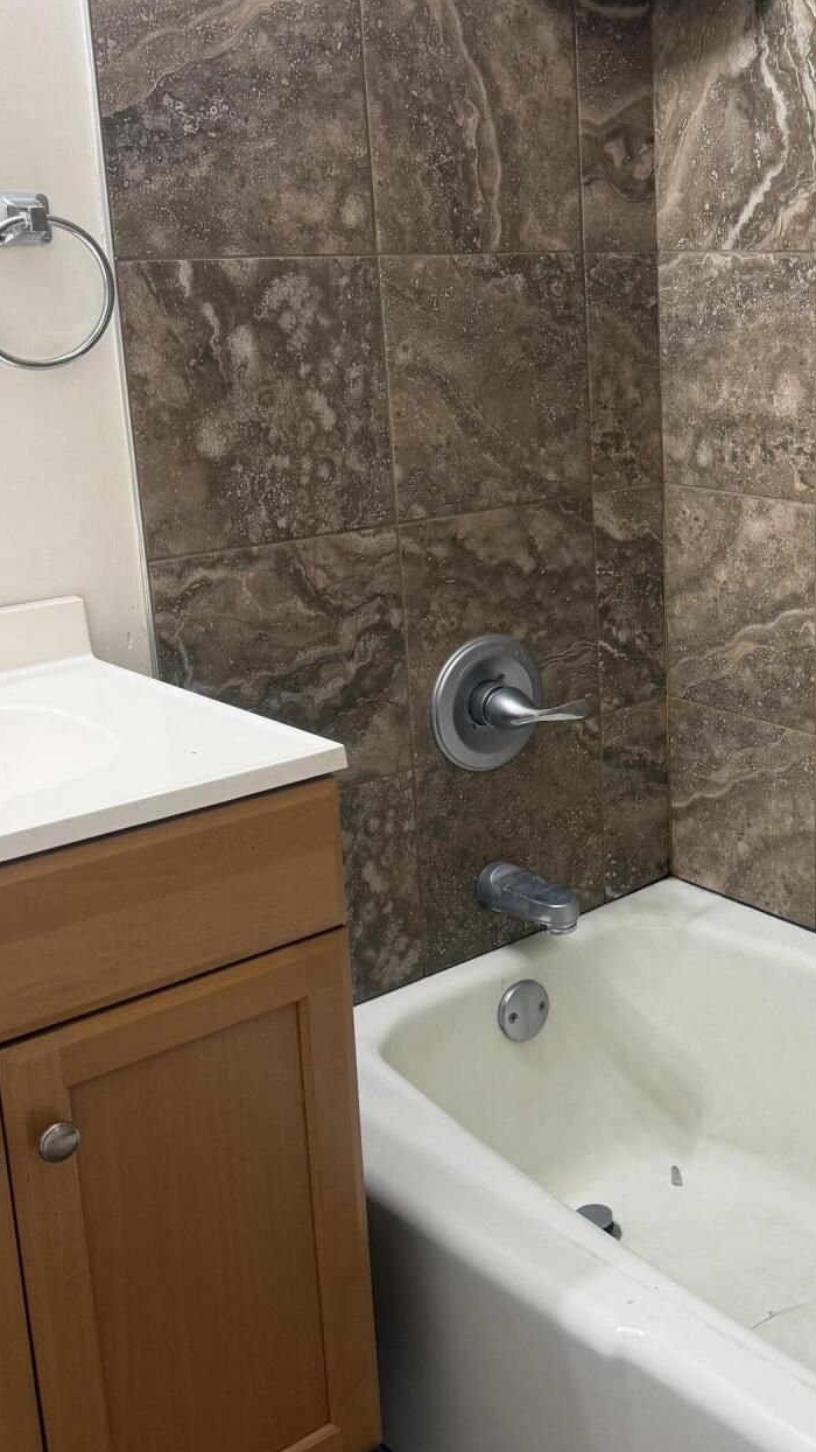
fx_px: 1616
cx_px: 723
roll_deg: +0.8
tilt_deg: -16.1
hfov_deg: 27.4
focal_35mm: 42
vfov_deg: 48.3
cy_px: 660
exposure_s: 1/60
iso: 125
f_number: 1.78
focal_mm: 6.76
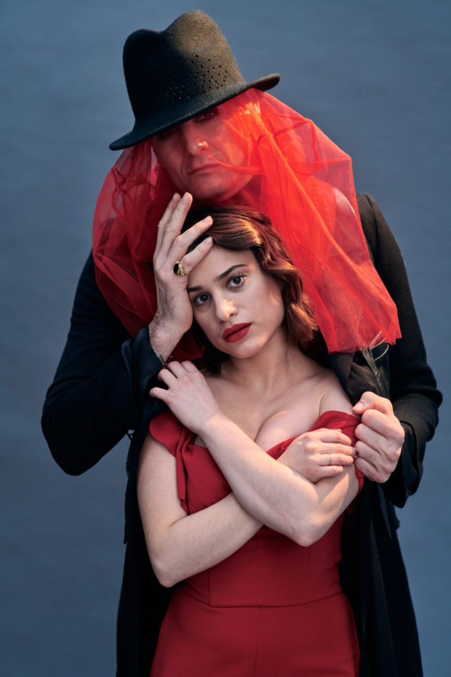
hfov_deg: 16.1
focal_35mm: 85
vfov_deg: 23.9
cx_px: 226
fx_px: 1597
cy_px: 338
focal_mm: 85
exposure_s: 1/160
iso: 640
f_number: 3.5
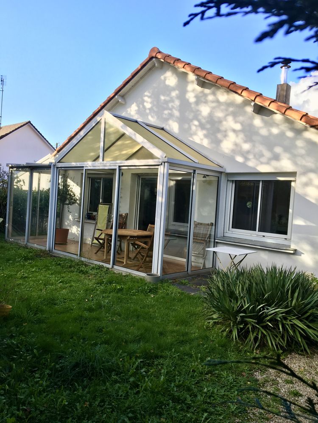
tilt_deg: -1.7
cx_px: 159
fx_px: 355
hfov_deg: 48.2
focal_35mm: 29
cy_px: 212
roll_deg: -3.4
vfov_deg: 61.7
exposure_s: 1/409
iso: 25
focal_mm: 4.15
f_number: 2.2
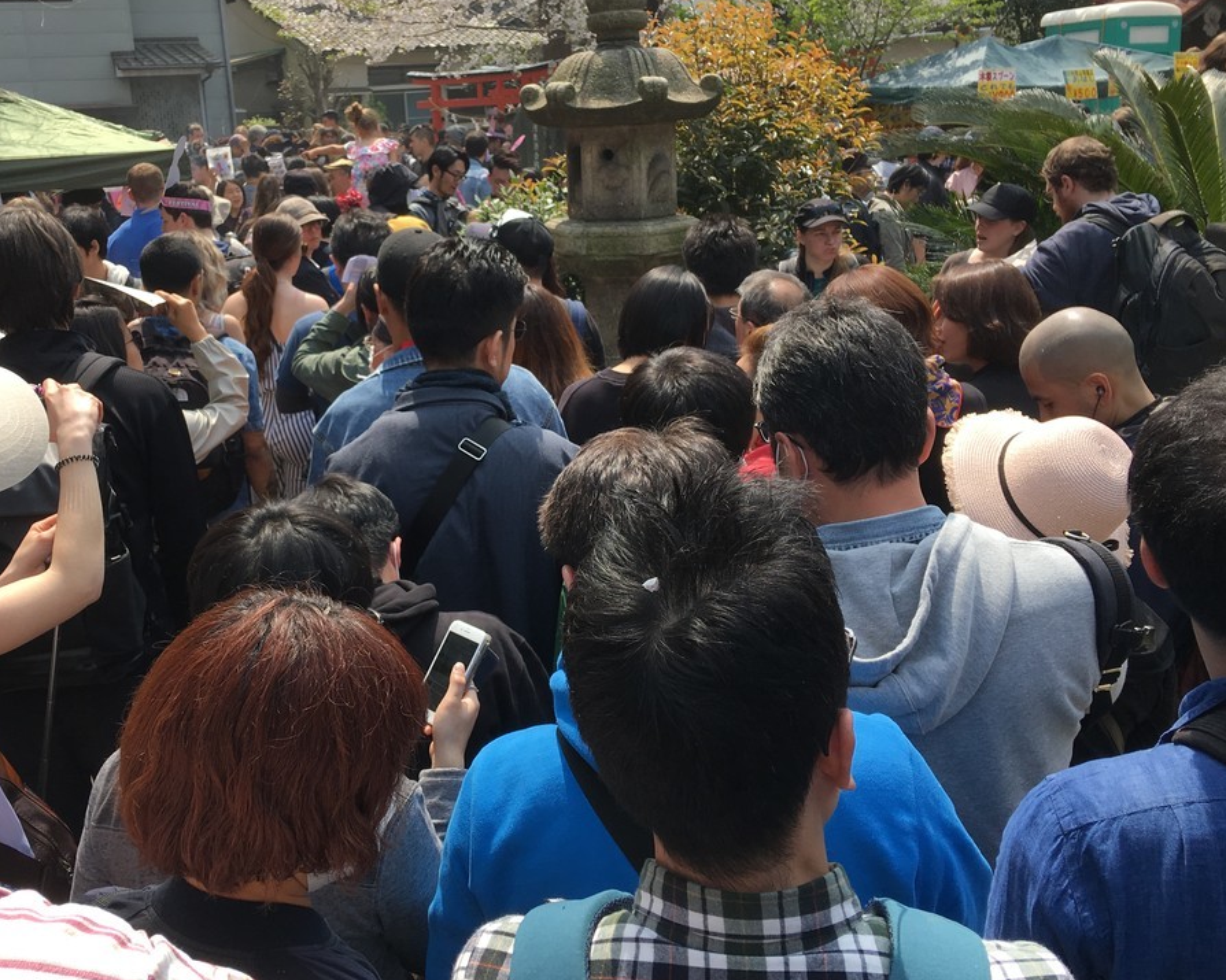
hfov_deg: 47.6
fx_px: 1379
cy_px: 456
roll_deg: +3.8
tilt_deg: -15.5
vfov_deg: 39.1
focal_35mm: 38
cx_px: 483
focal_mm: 4.15
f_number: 2.2
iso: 25
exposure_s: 1/725
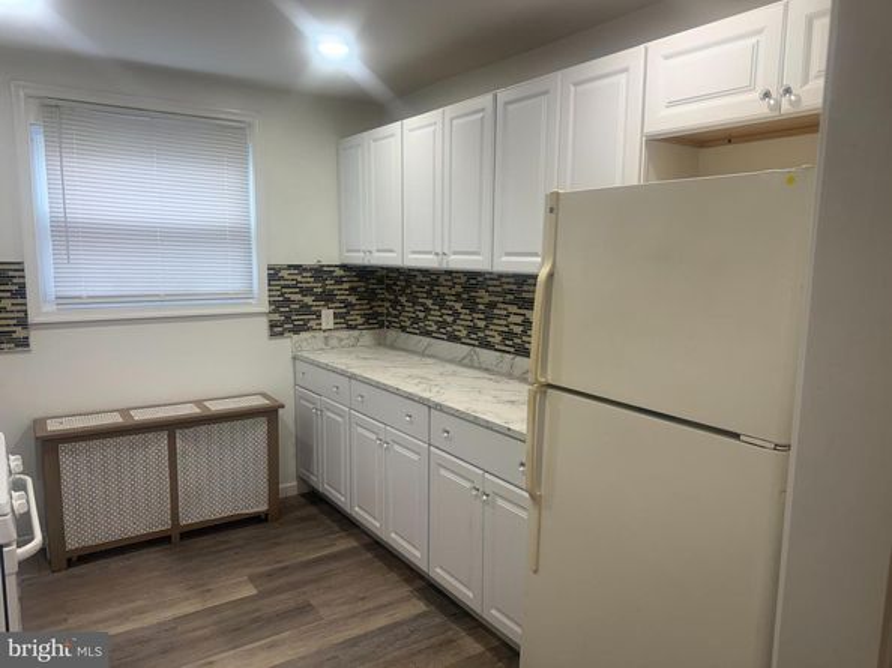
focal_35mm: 24
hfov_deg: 71.6
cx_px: 446
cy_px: 334
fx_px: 618
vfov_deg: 56.8
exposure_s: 1/120
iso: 80
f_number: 1.78
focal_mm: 6.76
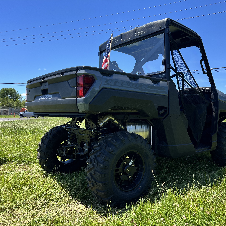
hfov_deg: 52.0
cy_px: 113
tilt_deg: -0.4
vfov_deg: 52.5
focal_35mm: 31
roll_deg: -1.0
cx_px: 140
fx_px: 229
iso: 50
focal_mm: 5.7
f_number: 1.5
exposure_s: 1/2008
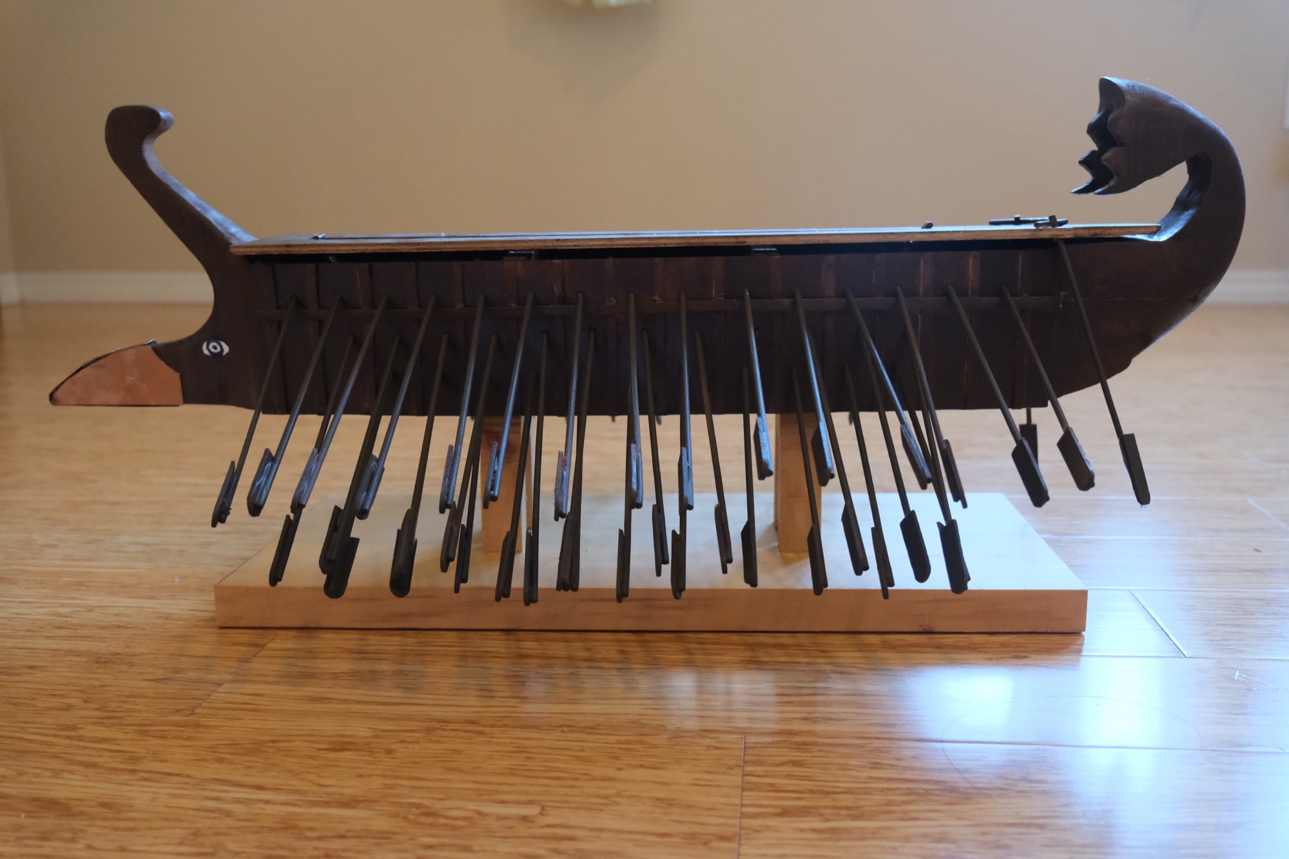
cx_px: 644
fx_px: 1074
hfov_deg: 61.9
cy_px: 430
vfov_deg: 43.6
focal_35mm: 30
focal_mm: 20.2
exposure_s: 1/100
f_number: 4
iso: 4000
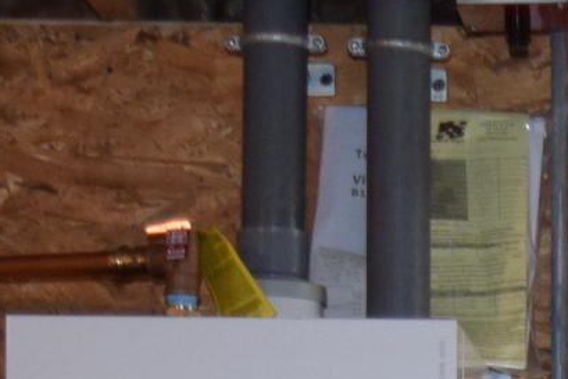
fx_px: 3819
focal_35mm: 242
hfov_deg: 8.1
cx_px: 1157
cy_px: 1087
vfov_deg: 5.4
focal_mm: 22
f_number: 3.8
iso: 900
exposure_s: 1/60
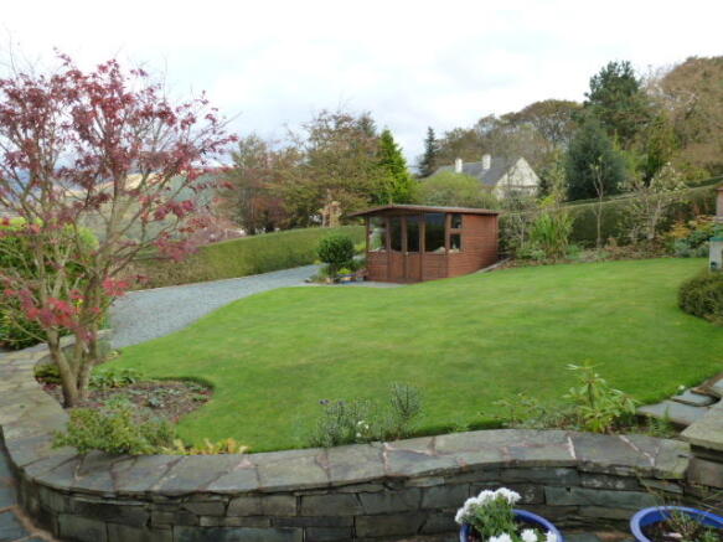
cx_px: 362
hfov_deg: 71.6
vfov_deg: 56.8
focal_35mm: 24
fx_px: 501
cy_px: 271
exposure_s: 1/125
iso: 160
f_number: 3.3
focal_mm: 4.3
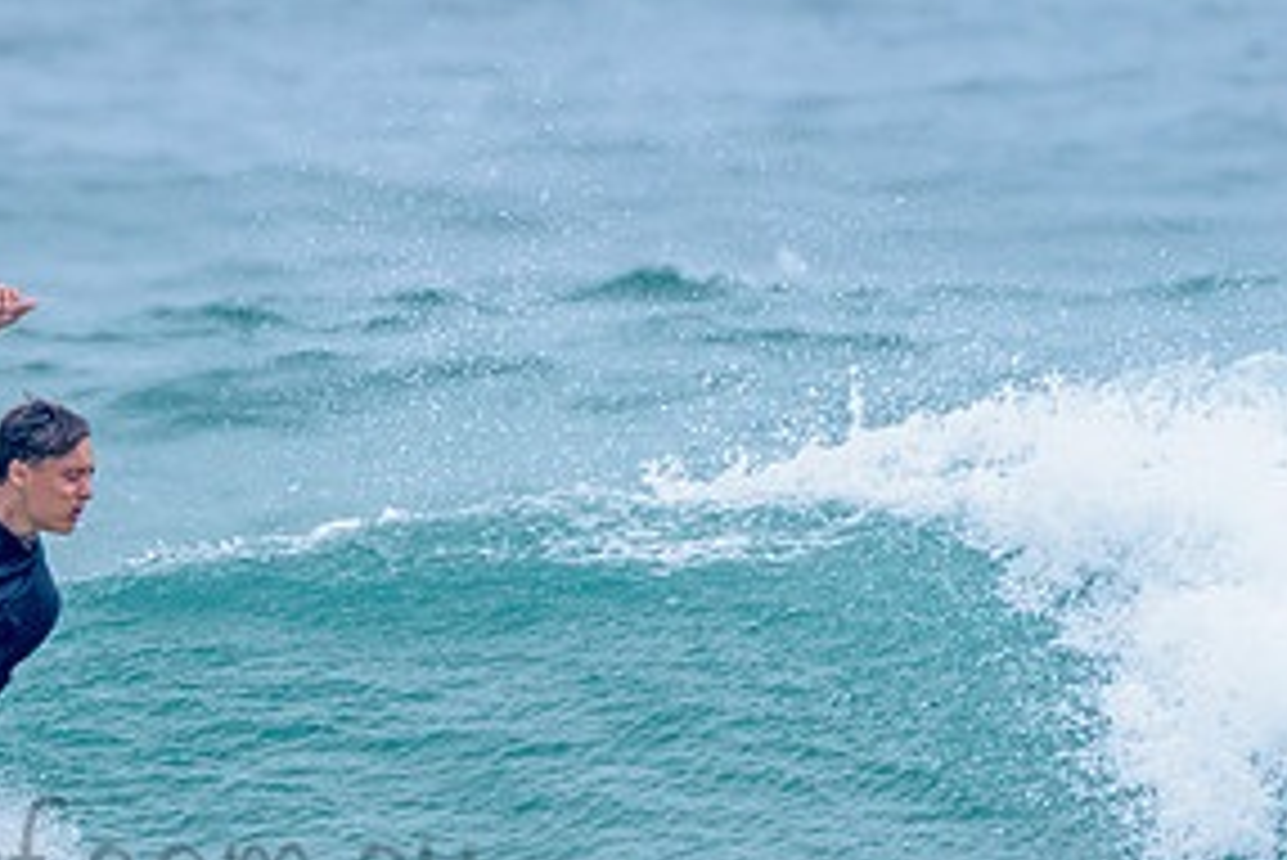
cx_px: -311
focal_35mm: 1272
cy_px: 781
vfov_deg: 1.1
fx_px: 45495
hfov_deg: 1.6
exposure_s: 1/2000
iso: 800
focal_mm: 500
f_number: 5.6
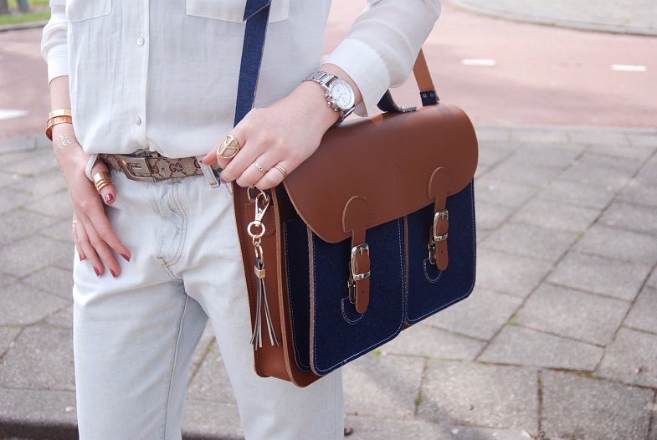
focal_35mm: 46
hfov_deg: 42.3
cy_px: 220
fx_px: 850
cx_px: 328
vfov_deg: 29.0
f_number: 3.3
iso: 100
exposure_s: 1/250
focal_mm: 31
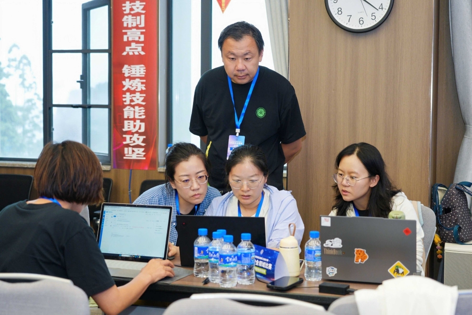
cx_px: 236
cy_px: 158
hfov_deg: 36.9
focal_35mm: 54
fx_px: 708
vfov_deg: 25.0
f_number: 4
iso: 1250
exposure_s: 1/16
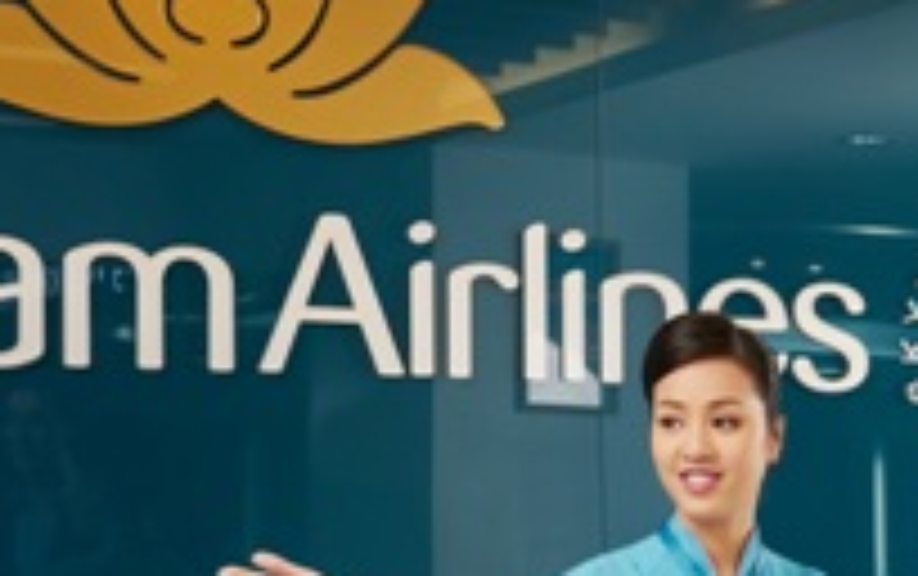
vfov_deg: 13.2
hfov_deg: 20.9
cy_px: 439
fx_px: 2480
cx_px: 626
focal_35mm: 99
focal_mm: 31
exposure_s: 1/125
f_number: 4.5
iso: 400
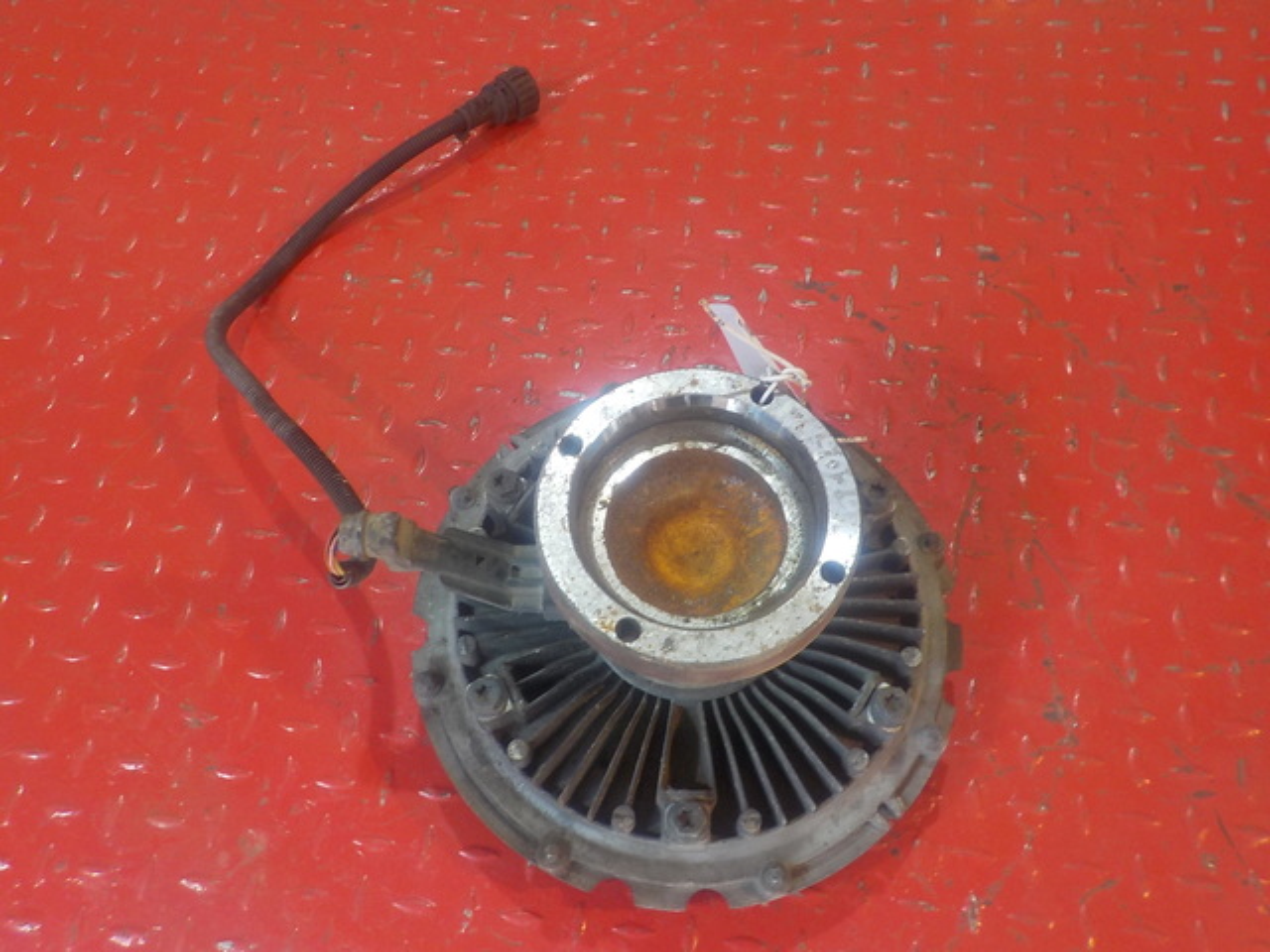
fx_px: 1101
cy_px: 476
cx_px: 635
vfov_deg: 46.8
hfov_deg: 60.0
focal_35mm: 30
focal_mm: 4.1
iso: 140
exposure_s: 1/30
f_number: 3.3
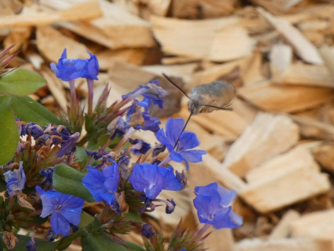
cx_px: 167
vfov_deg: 3.6
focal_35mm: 413
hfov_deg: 4.8
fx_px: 3985
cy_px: 126
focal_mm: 74
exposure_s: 1/80
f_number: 5.6
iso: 250
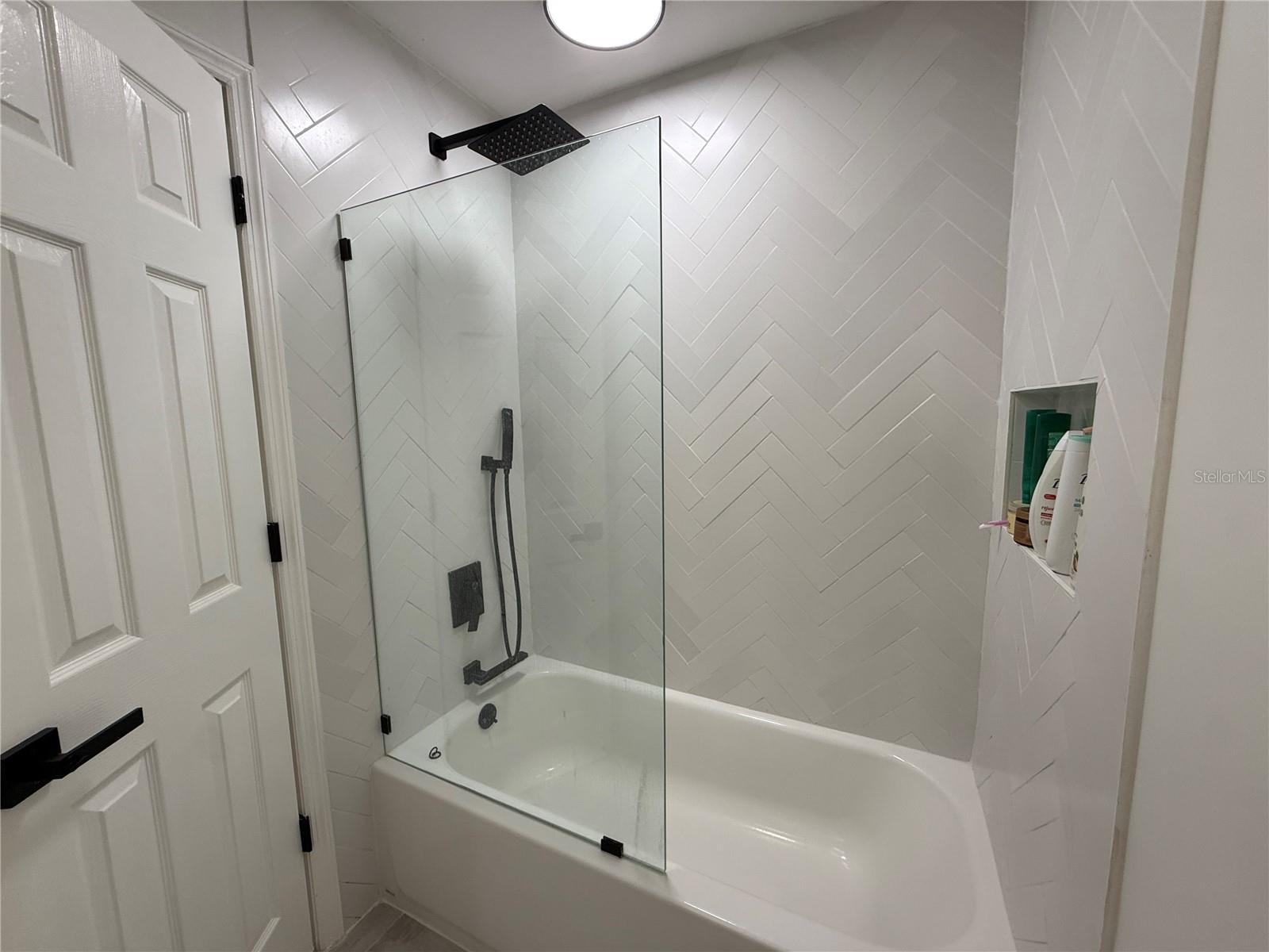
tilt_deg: -7.5
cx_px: 634
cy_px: 476
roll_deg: +0.8
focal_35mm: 14
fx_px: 513
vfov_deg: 85.7
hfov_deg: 102.1
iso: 100
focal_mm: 2.22
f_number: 2.2
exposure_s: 1/120
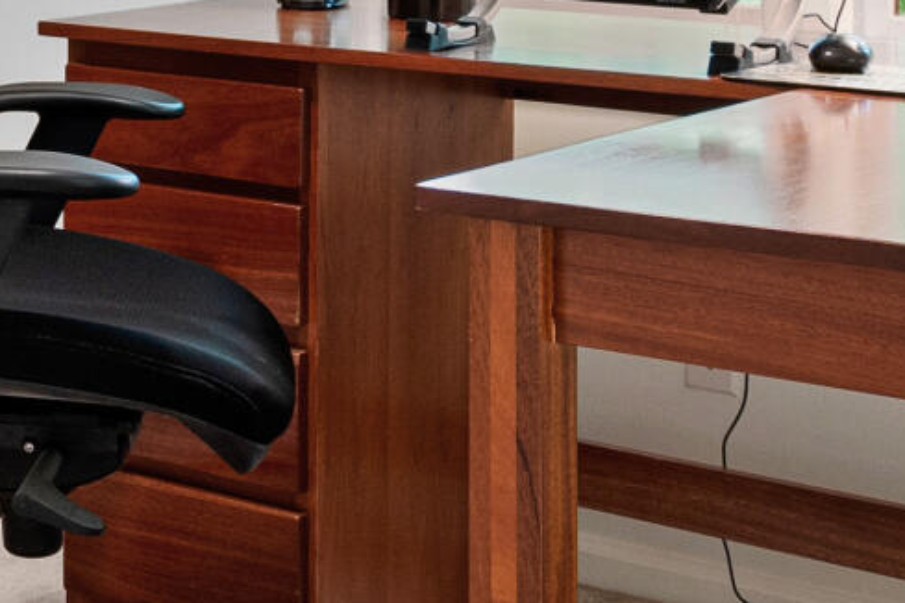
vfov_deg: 14.2
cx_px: -204
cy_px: -194
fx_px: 2313
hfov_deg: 20.6
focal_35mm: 92
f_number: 8
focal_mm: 10
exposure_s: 2
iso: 100
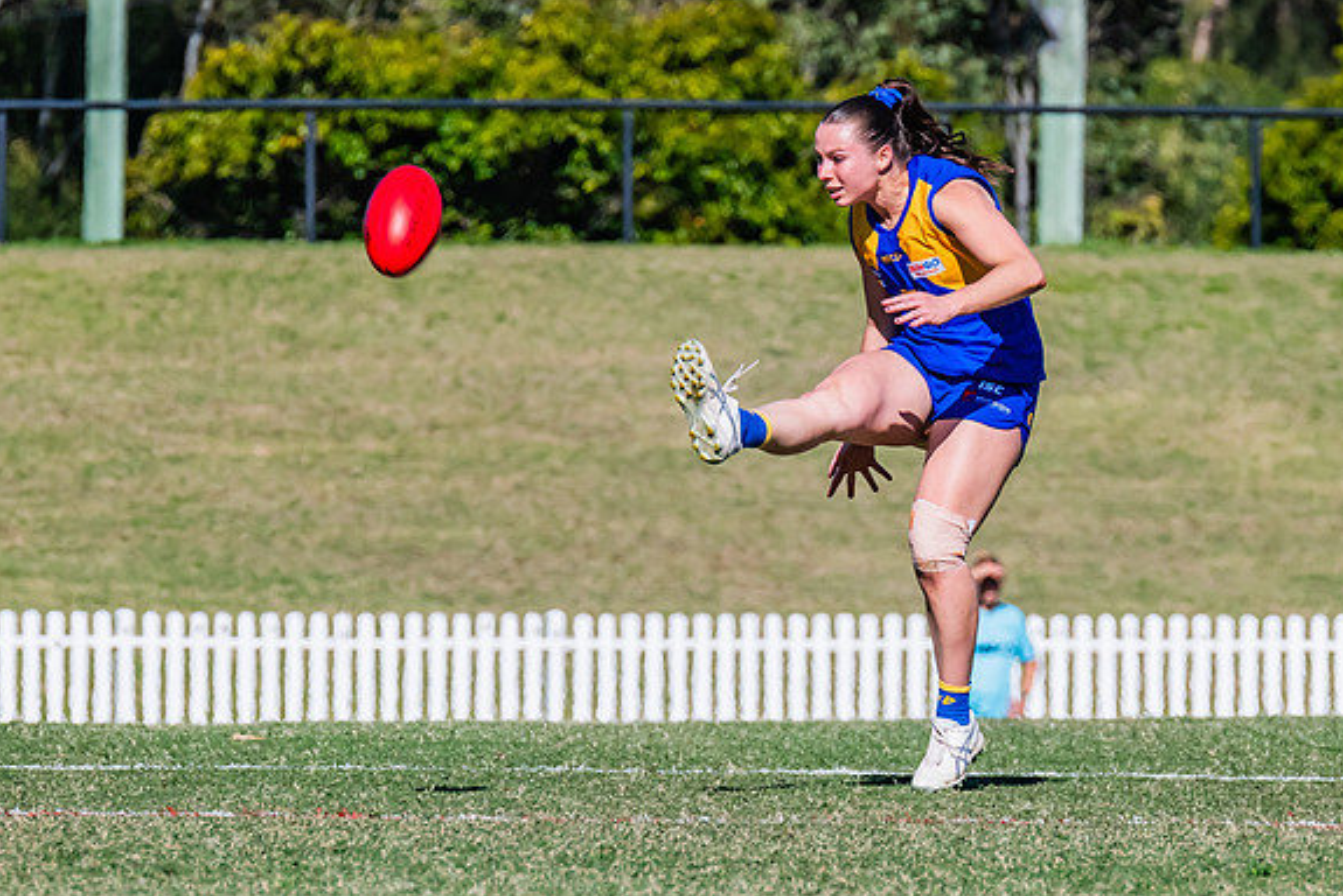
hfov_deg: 2.6
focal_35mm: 802
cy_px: 427
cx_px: 823
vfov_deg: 1.7
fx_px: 29933
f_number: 13
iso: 640
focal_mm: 420
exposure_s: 1/1250
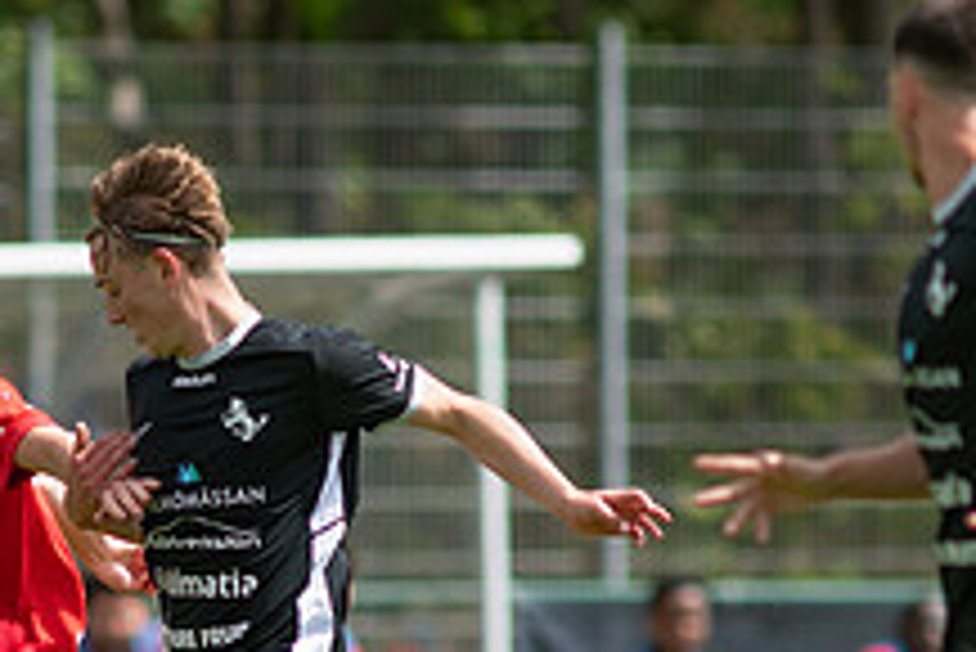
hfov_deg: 1.7
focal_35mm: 1240
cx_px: 99
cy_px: 681
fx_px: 33639
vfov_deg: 1.1
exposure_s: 1/2500
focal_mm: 300
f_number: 3.2
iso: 125
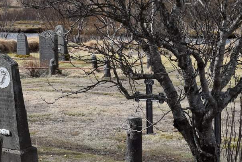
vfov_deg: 9.9
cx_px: 58
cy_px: 94
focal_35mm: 139
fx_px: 934
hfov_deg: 14.7
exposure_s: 1/320
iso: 200
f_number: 9
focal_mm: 55
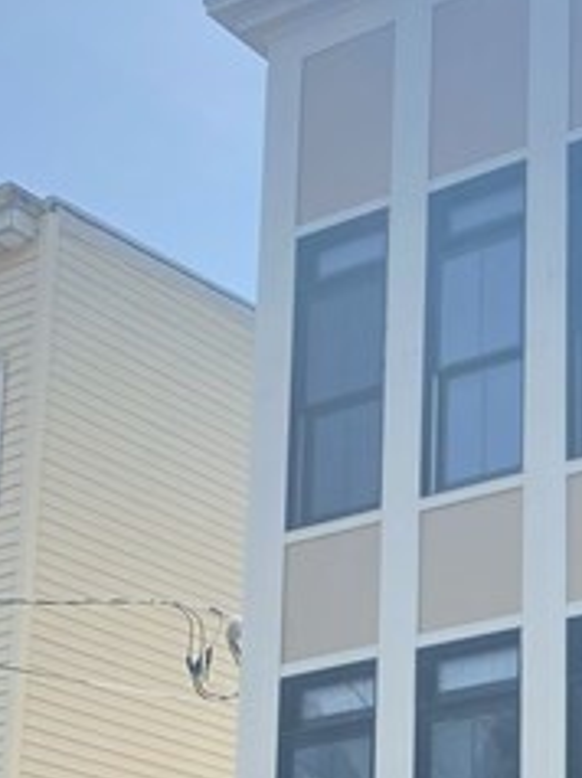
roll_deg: +0.6
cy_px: 905
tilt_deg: +12.1
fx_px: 1886
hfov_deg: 15.9
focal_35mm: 84
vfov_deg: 21.8
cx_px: 909
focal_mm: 4.25
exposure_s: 1/2513
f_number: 1.8
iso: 32
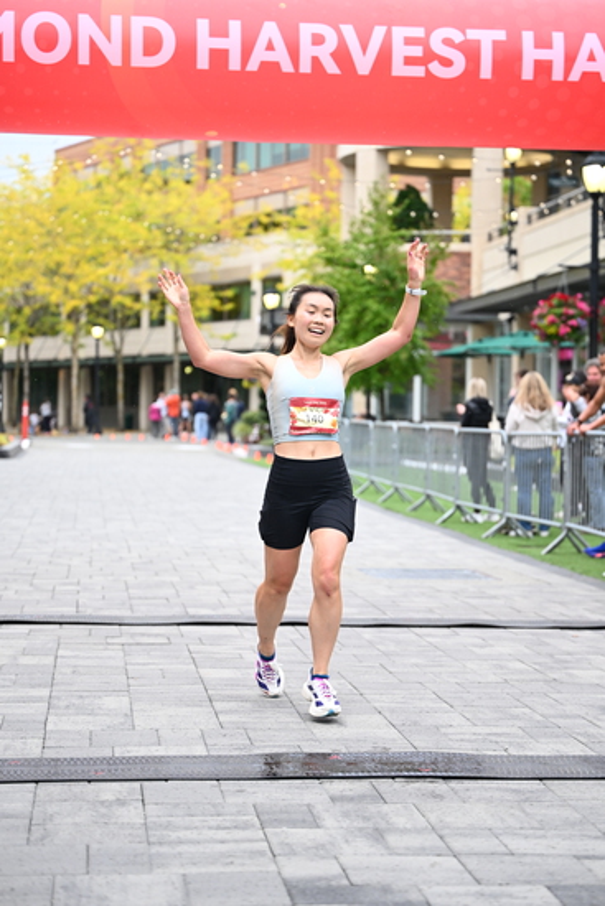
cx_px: 302
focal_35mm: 72
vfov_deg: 28.1
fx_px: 1814
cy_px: 453
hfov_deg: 18.9
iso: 1250
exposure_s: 1/1250
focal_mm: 72
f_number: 2.8
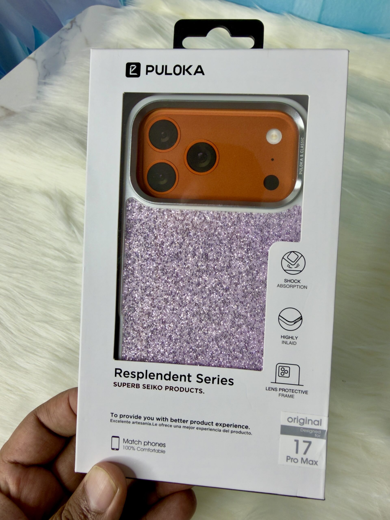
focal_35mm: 24
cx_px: 195
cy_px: 260
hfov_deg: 56.8
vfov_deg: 71.6
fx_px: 361
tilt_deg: -56.1
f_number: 2.2
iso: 50
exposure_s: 1/120
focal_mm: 2.22
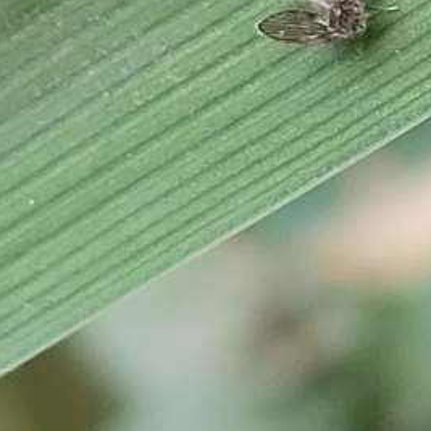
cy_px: 89
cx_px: 383
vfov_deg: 30.4
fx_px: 775
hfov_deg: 29.9
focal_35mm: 55
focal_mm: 4.77
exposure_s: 1/120
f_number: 1.75
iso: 400
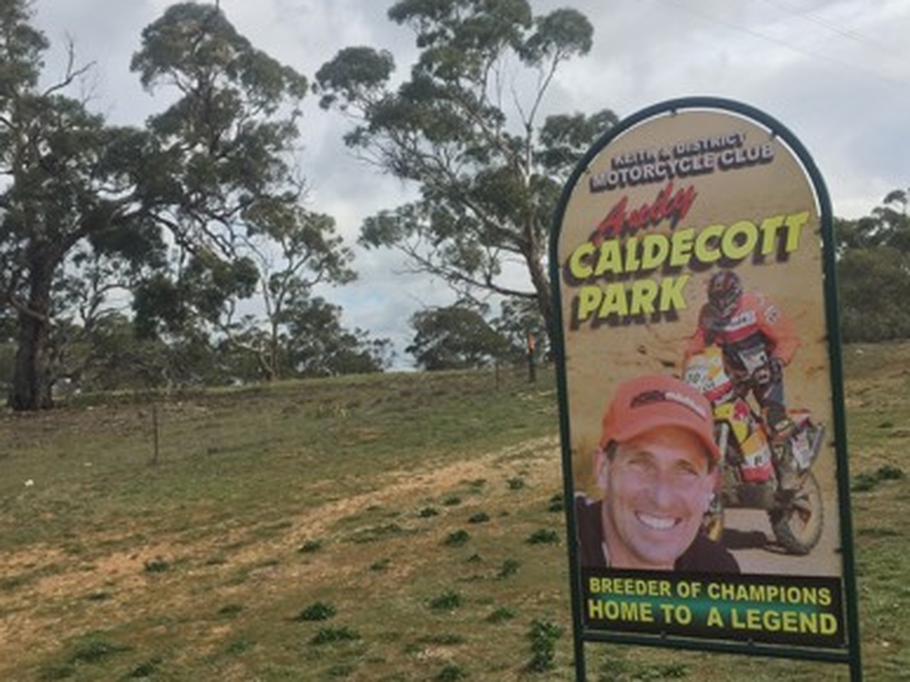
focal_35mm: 39
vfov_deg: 36.7
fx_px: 1025
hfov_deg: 47.9
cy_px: 407
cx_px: 440
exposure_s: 1/1522
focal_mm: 4.15
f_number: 2.2
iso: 32
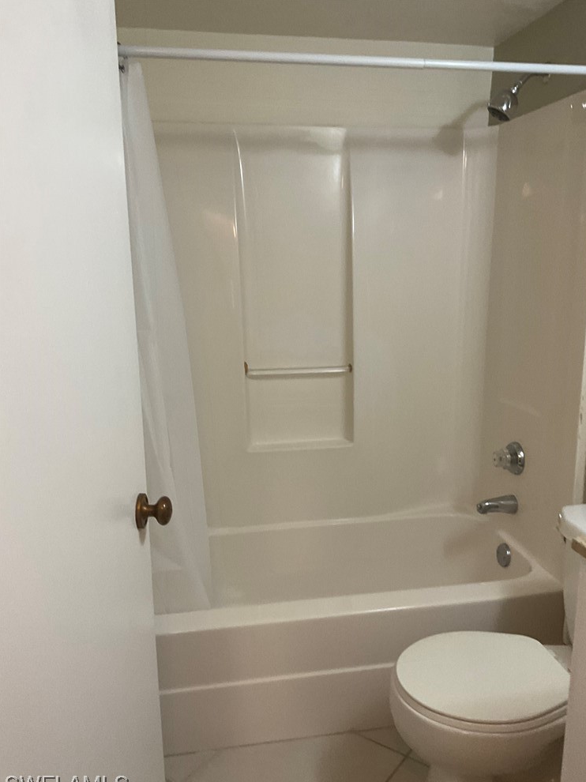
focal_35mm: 30
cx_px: 302
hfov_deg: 46.8
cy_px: 403
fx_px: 677
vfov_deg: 60.0
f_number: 1.8
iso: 80
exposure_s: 1/60
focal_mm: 3
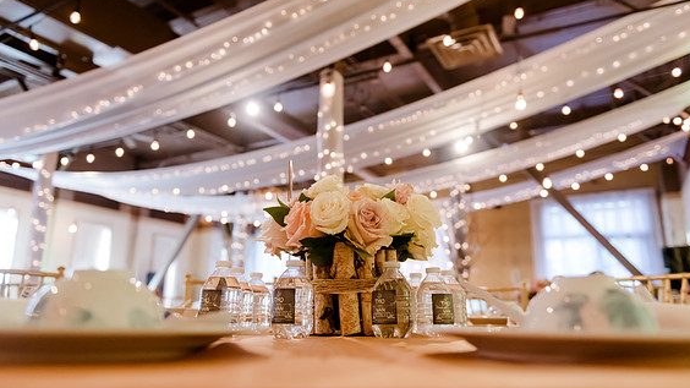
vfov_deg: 41.5
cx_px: 352
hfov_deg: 67.9
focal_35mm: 28
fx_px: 512
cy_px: 204
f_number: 2.8
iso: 4000
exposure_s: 1/250
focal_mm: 26
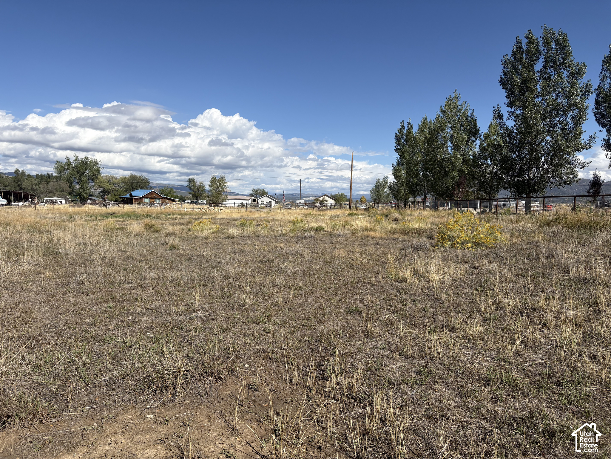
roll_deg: -1.5
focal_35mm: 26
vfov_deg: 53.1
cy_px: 230
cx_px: 306
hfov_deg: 67.3
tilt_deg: -3.4
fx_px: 459
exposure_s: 1/5814
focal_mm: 5.96
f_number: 1.6
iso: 50
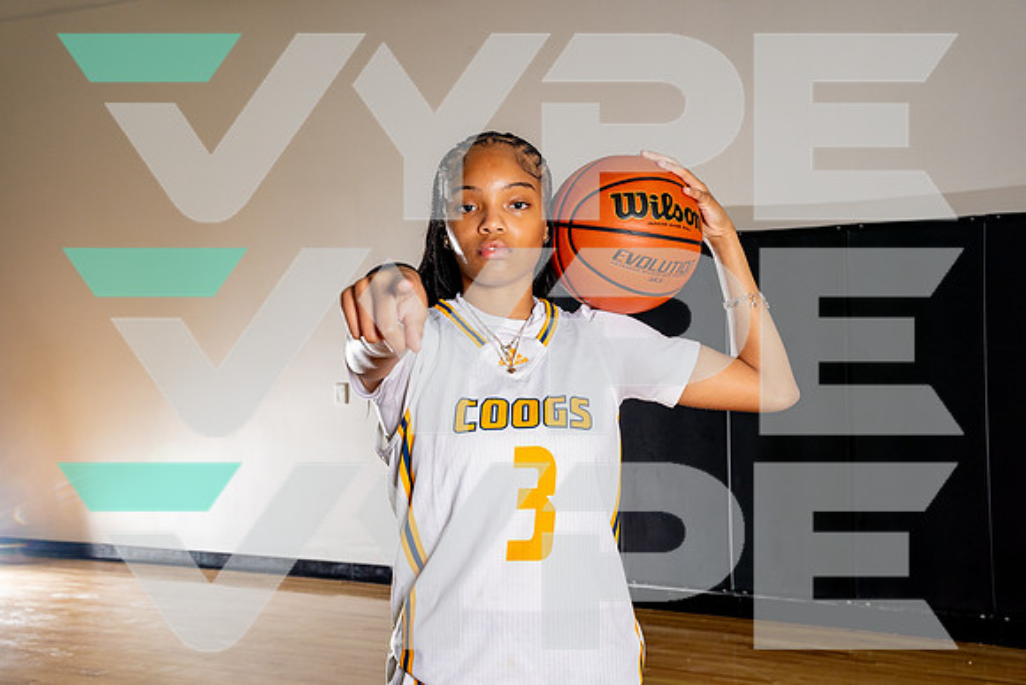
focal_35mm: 47
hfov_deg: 42.0
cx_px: 513
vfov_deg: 28.7
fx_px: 1337
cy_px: 342
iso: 640
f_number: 8
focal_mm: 46.9
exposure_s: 1/200
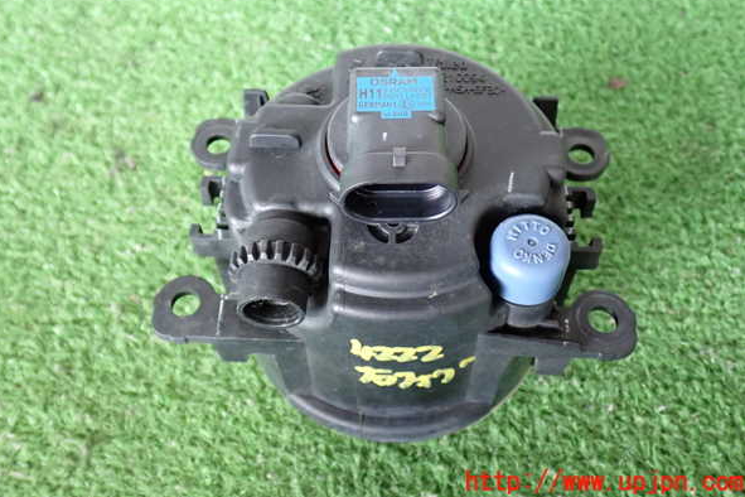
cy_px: 214
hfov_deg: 50.7
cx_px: 372
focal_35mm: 38
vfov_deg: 35.0
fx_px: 786
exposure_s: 1/40
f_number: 2.5
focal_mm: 6.37
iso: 640
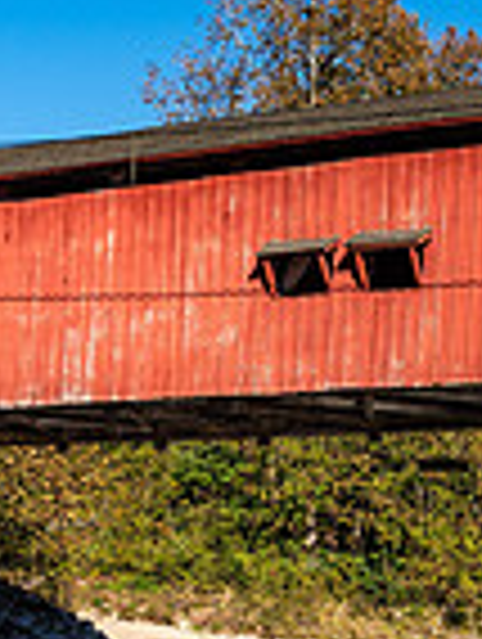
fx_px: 1740
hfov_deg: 15.3
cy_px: 619
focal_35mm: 94
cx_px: 563
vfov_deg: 20.3
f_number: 8
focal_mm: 24
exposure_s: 1/160
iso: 90
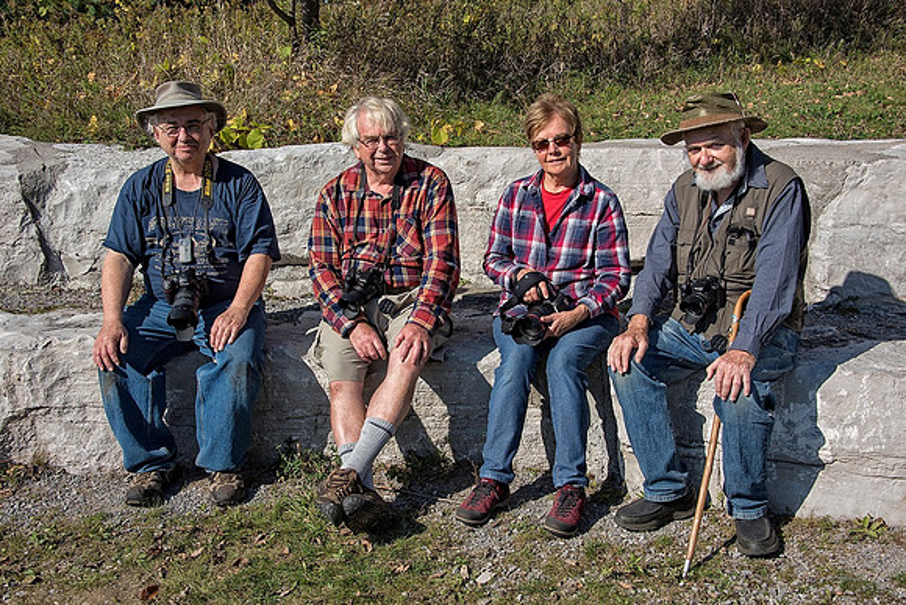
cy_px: 302
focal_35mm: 45
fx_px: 1133
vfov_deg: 29.9
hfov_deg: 43.6
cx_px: 453
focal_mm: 45
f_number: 11
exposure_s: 1/200
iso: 80
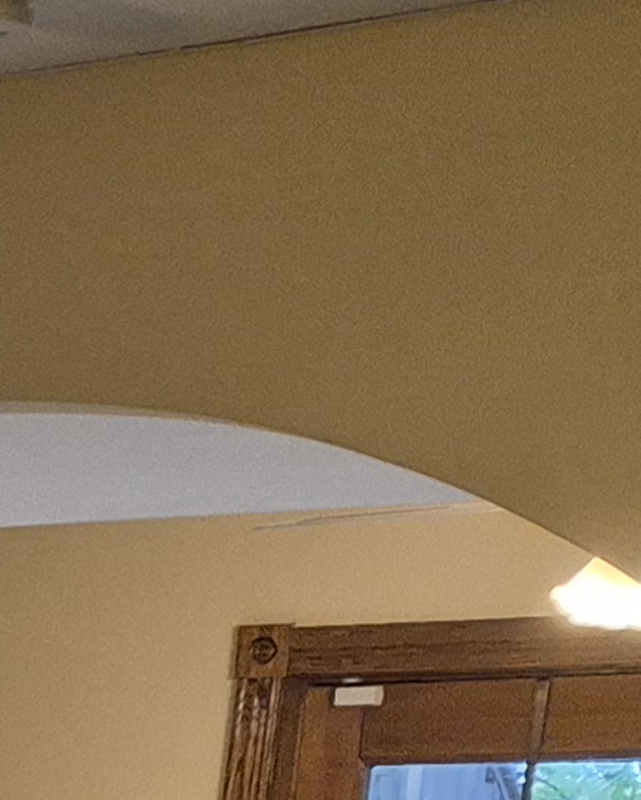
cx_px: -1679
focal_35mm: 160
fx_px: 3793
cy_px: 1698
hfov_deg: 7.6
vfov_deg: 10.8
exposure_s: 1/120
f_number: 1.8
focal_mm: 5.4
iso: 500
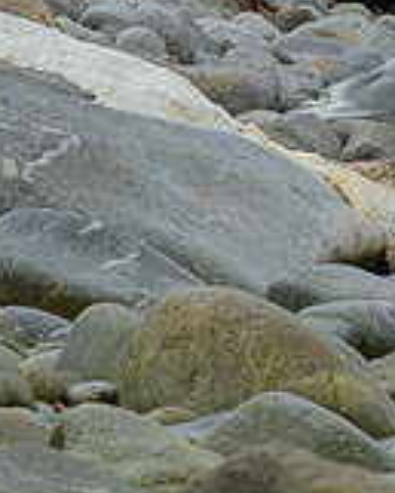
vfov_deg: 1.9
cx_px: 729
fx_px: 14760
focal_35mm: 1011
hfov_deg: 1.5
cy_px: -23
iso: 800
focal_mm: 200
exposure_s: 1/1250
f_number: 10
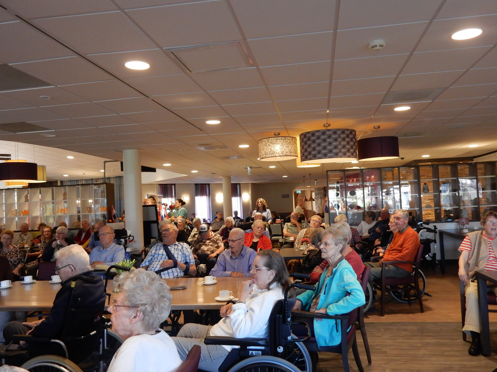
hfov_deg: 60.0
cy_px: 186
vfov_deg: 46.8
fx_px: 431
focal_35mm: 30
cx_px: 248
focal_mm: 5.4
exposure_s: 1/25
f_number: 4
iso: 400
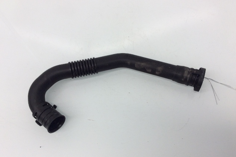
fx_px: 223
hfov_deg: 55.8
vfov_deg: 38.8
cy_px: 87
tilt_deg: -67.7
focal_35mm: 34
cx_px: 118
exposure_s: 1/60
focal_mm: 3.3
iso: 40
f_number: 2.4
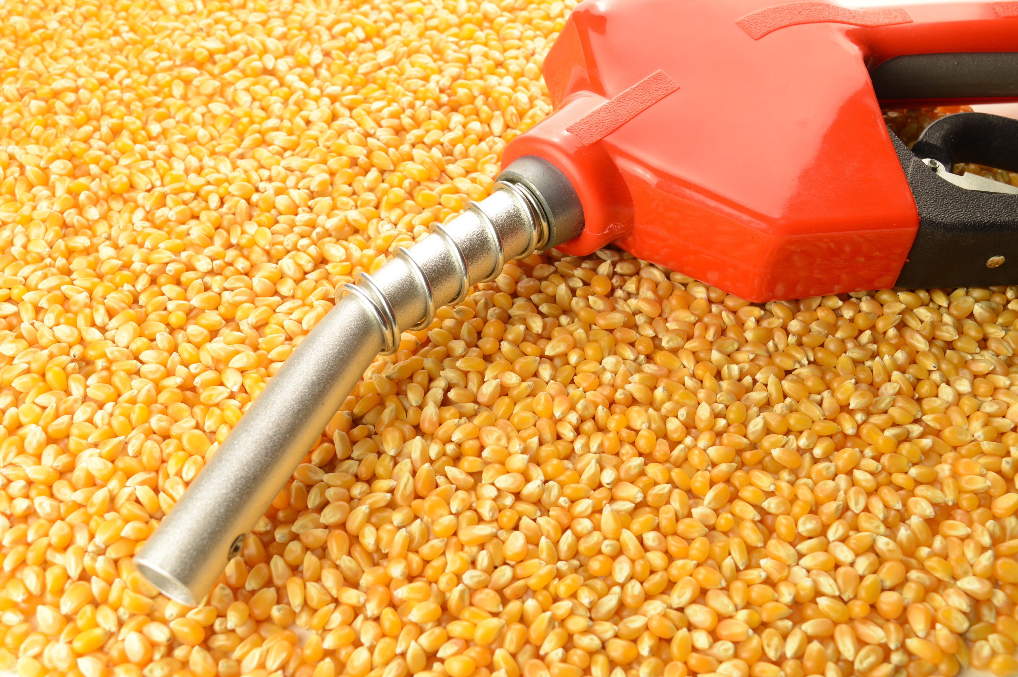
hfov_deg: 46.4
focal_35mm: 42
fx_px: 1187
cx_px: 509
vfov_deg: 31.8
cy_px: 338
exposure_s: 1/10
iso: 100
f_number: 8
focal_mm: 28
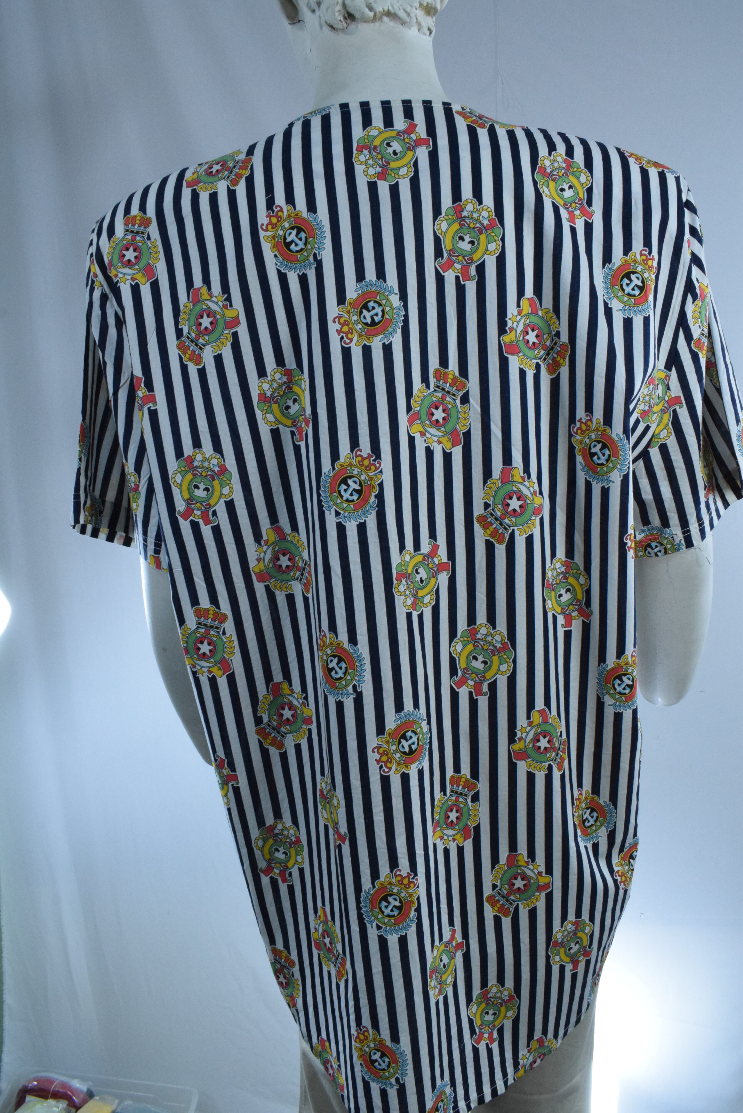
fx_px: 928
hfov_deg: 43.6
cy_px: 556
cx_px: 372
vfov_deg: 61.9
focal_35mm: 30
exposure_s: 1/250
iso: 3200
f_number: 16
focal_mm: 20
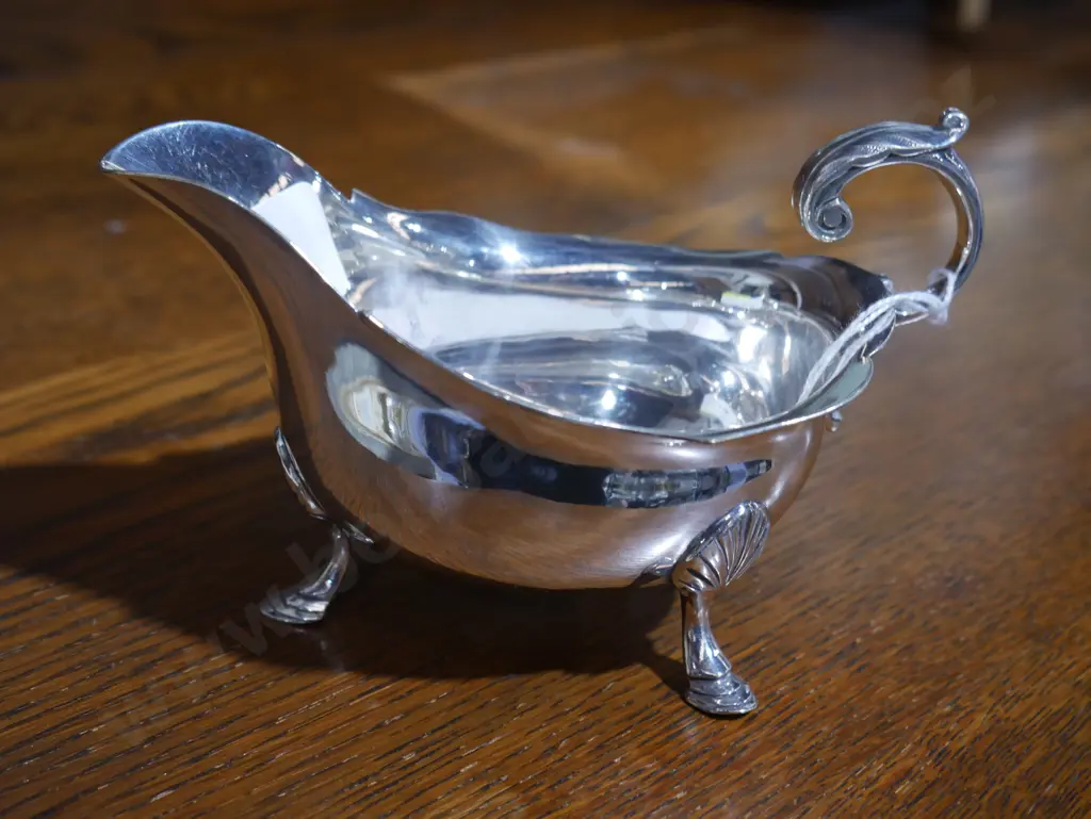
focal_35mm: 48
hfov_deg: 39.6
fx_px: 1514
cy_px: 410
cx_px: 546
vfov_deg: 30.3
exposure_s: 1/60
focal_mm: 24
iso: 640
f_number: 5.2
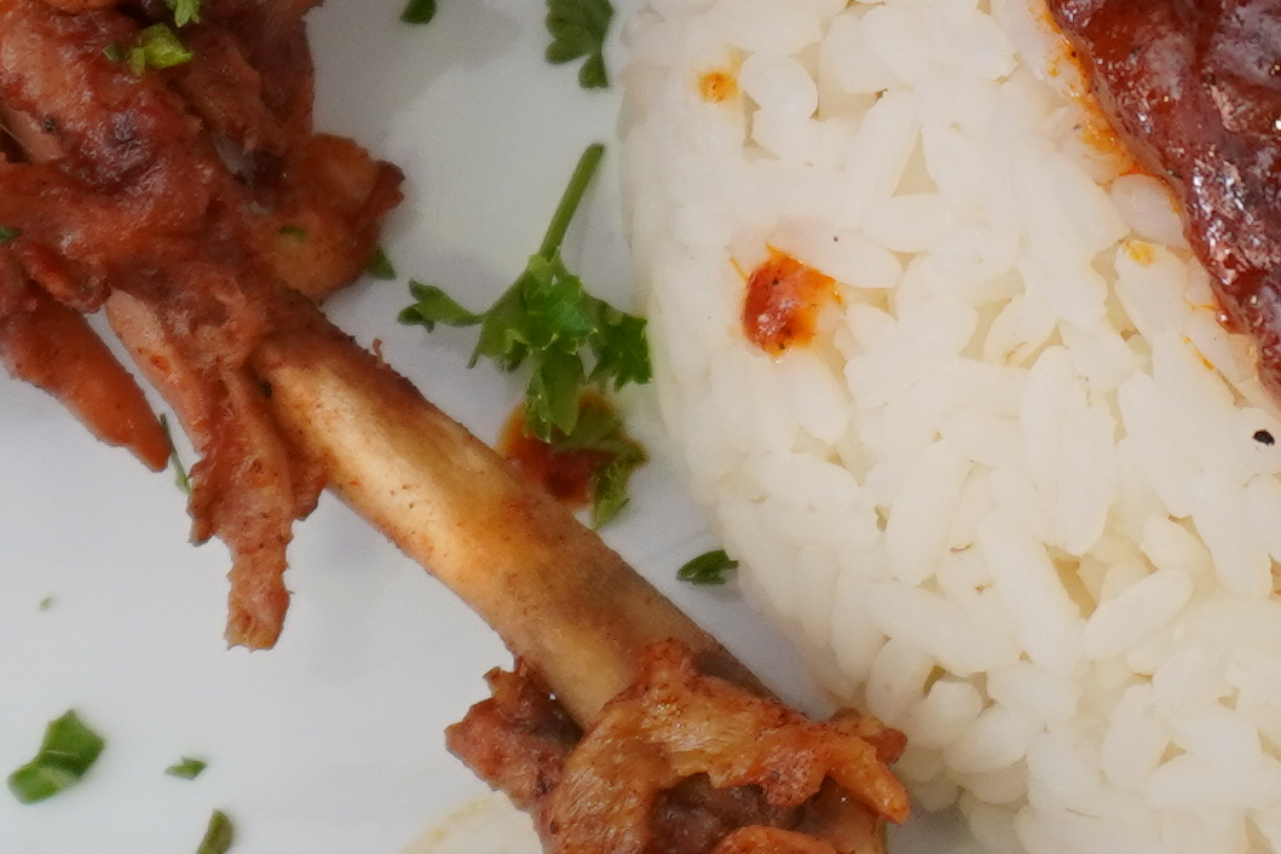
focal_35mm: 170
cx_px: 1305
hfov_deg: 11.9
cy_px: -351
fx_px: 6049
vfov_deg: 7.9
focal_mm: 20
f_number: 4
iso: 320
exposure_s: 1/30
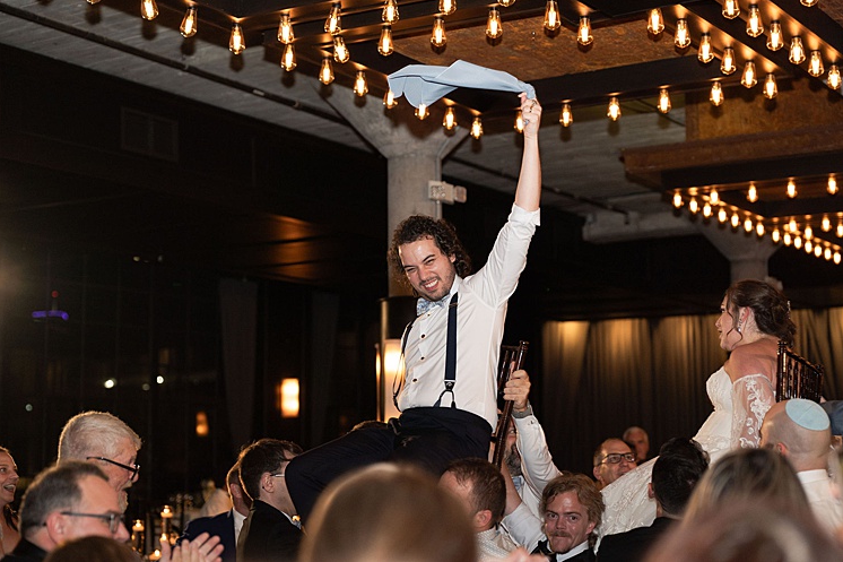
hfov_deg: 34.5
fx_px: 1358
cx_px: 420
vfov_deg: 23.4
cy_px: 280
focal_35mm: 58
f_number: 2.2
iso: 400
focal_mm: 55
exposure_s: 1/250
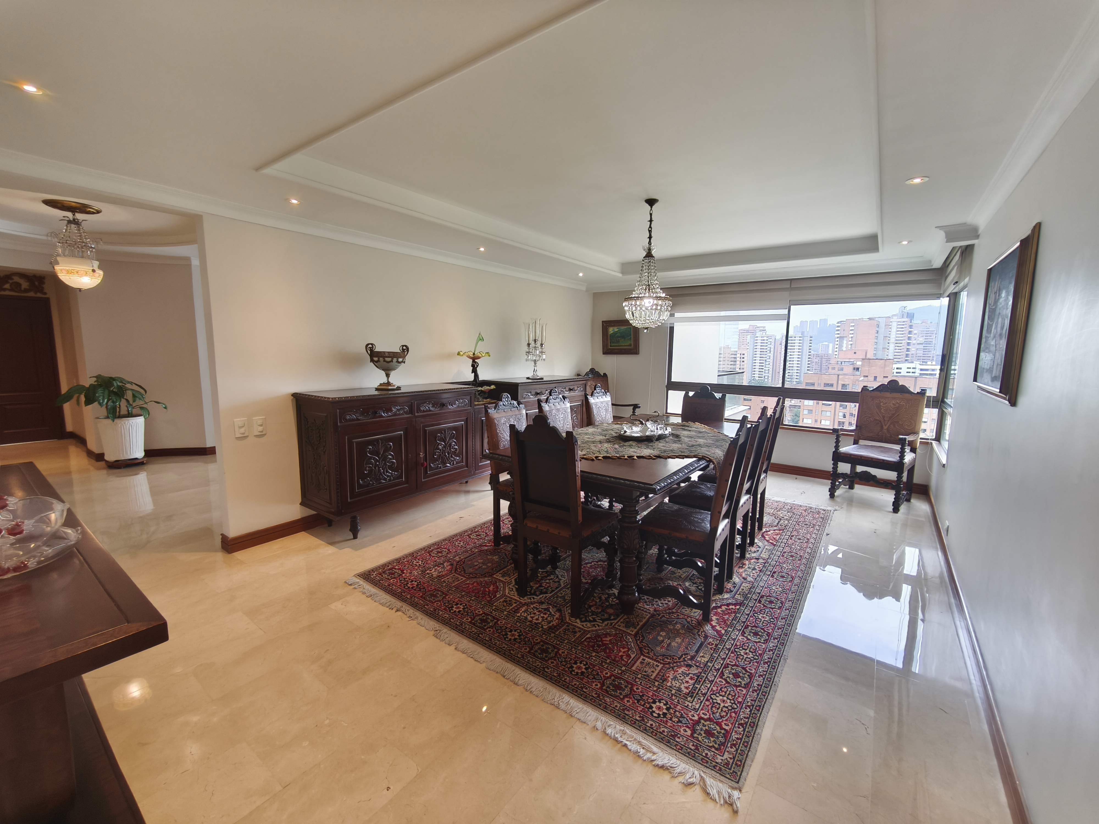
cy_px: 412
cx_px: 550
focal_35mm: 15
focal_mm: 1.91
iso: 160
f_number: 2.2
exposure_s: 1/30
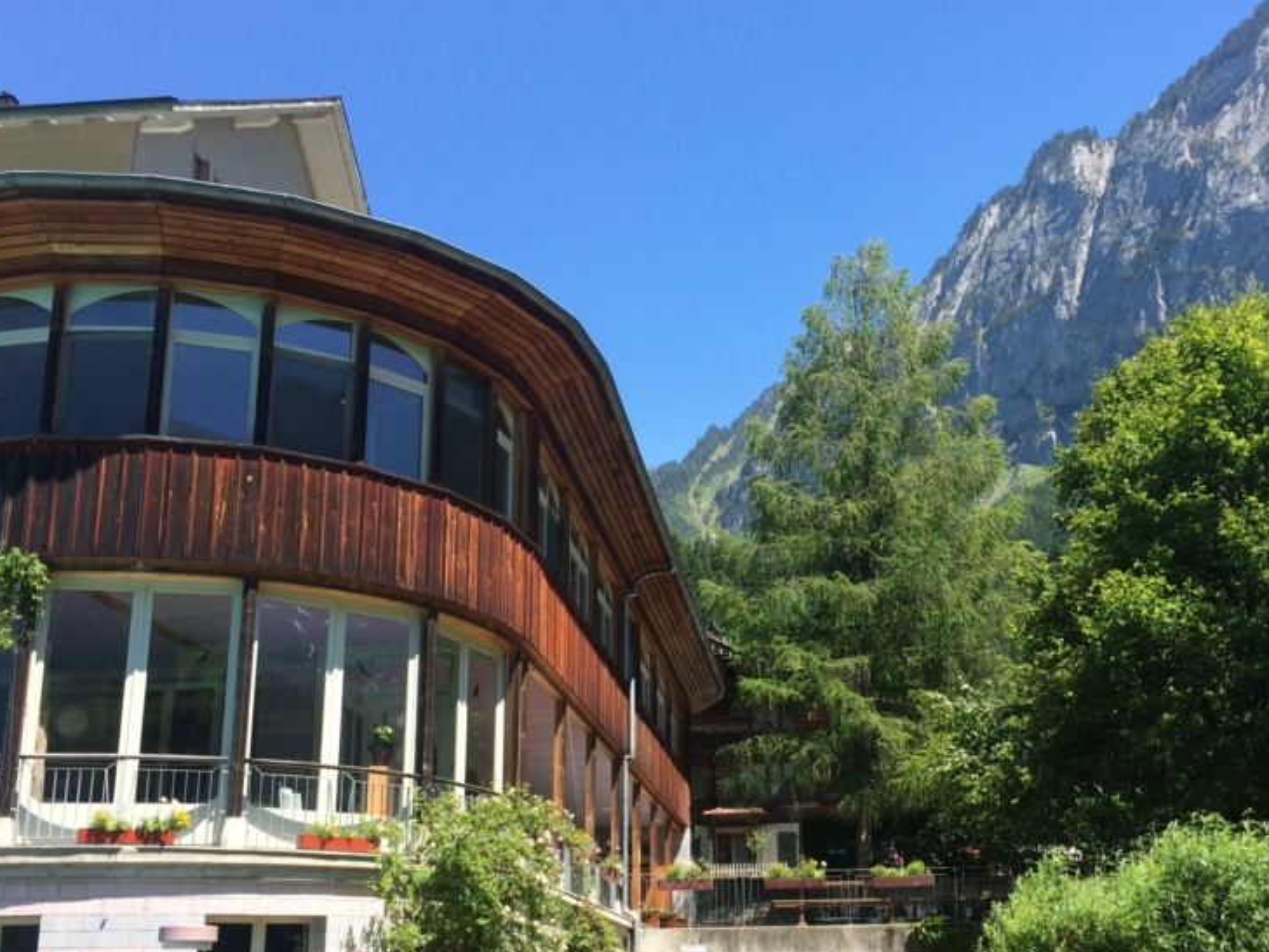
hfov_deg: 45.6
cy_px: 603
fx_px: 1503
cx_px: 735
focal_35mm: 41
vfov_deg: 34.9
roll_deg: -0.5
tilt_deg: +14.7
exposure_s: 1/954
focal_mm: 4.15
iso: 32
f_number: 2.2
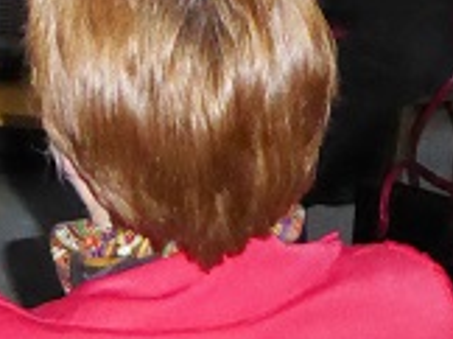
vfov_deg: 7.1
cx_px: 17
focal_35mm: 198
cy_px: -420
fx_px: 2587
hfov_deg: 9.9
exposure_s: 1/60
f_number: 3.8
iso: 800
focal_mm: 7.2
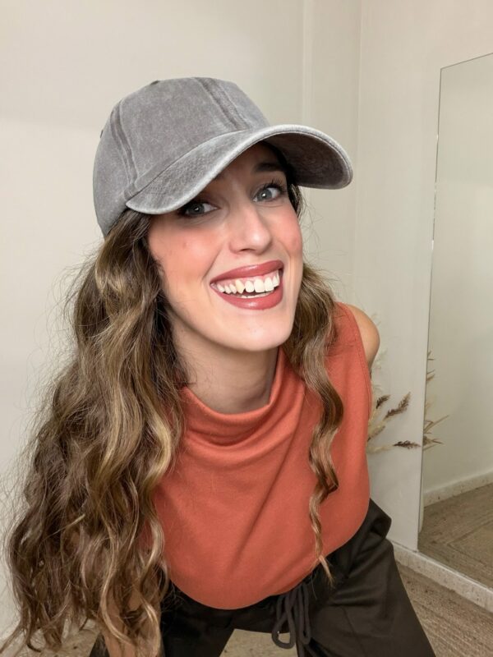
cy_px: 328
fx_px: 570
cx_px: 246
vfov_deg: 60.0
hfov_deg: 46.8
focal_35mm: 30
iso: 160
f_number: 1.9
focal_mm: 2.71
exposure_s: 1/60
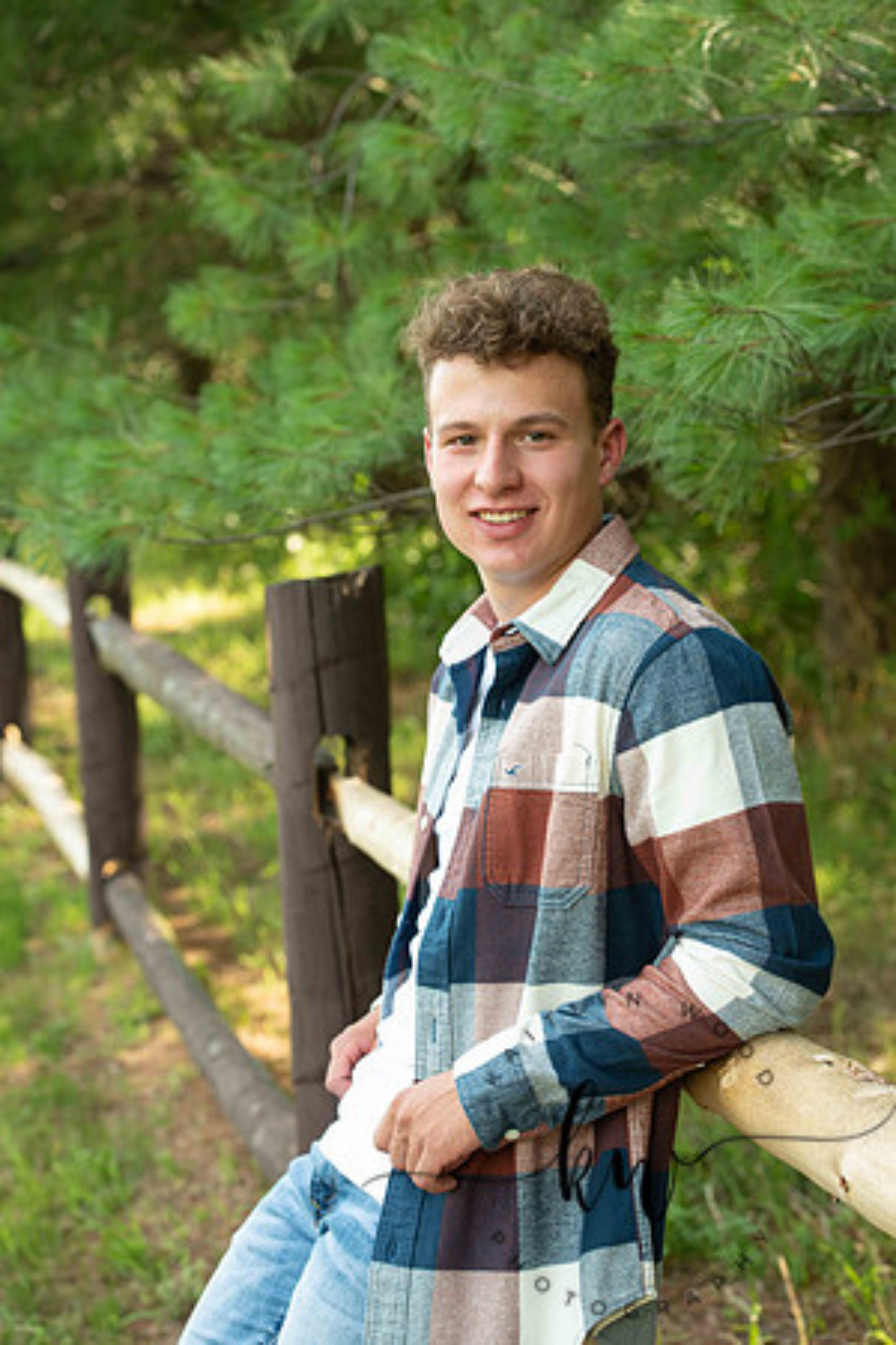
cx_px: 448
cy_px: 672
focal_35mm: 70
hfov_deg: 19.5
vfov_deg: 28.8
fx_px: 2613
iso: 400
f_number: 5
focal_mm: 70
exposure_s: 1/200
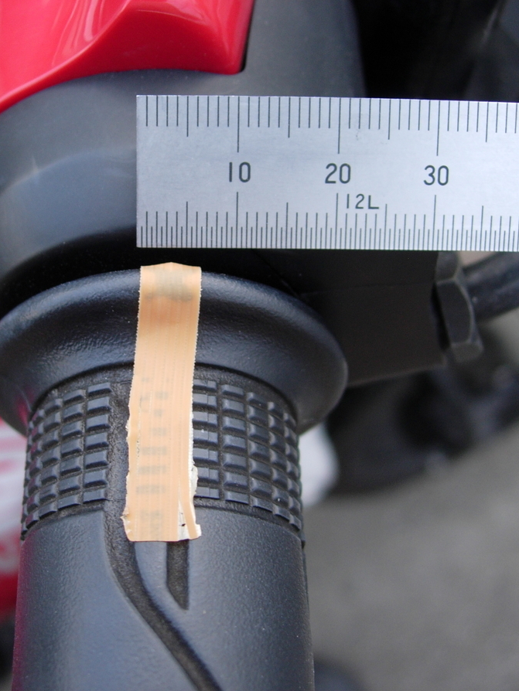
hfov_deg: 28.4
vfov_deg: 37.5
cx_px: 172
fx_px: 1019
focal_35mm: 51
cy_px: 344
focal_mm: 7.8
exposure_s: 1/80.6
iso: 64
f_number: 2.8
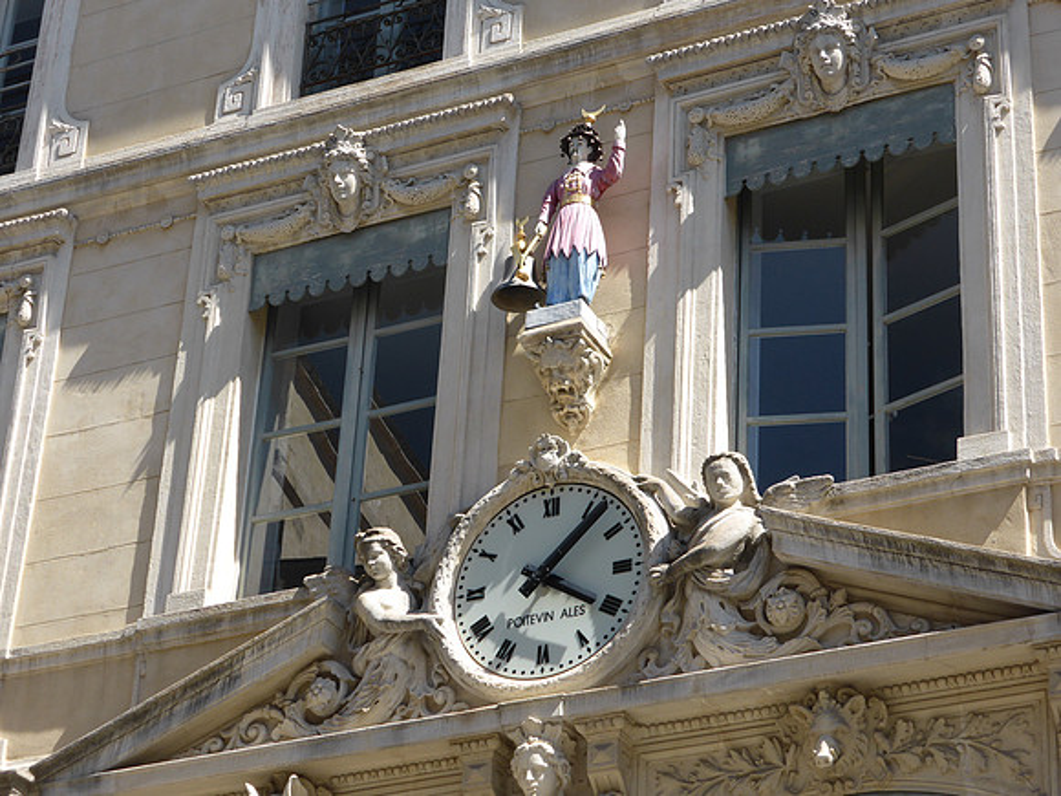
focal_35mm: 97
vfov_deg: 15.2
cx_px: 530
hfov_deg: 20.2
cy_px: 398
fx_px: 2973
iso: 100
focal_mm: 16.1
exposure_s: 1/320
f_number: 5.2
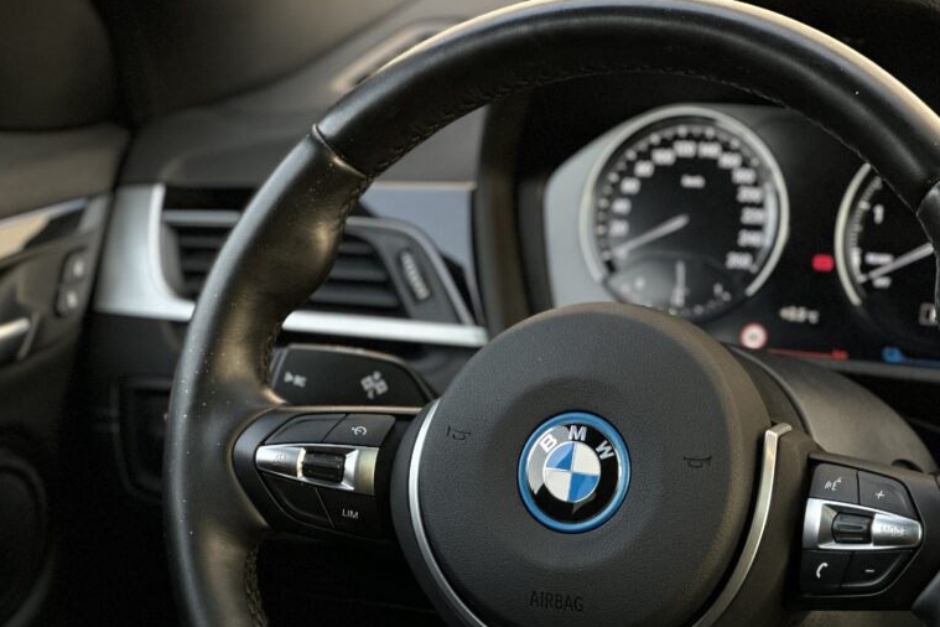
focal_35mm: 108
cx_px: 583
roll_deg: +1.0
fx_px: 2820
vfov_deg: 12.7
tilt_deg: -17.0
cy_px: 452
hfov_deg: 18.9
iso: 250
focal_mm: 9
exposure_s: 1/101
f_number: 2.8
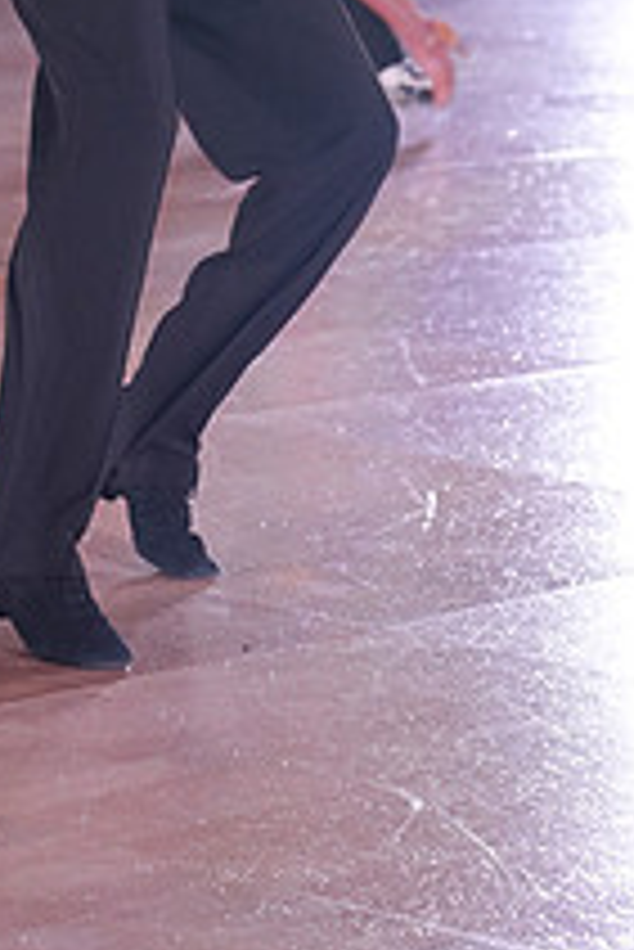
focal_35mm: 176
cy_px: -221
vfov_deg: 11.4
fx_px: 4641
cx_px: -92
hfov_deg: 7.8
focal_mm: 64
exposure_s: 1/400
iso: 2000
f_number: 4
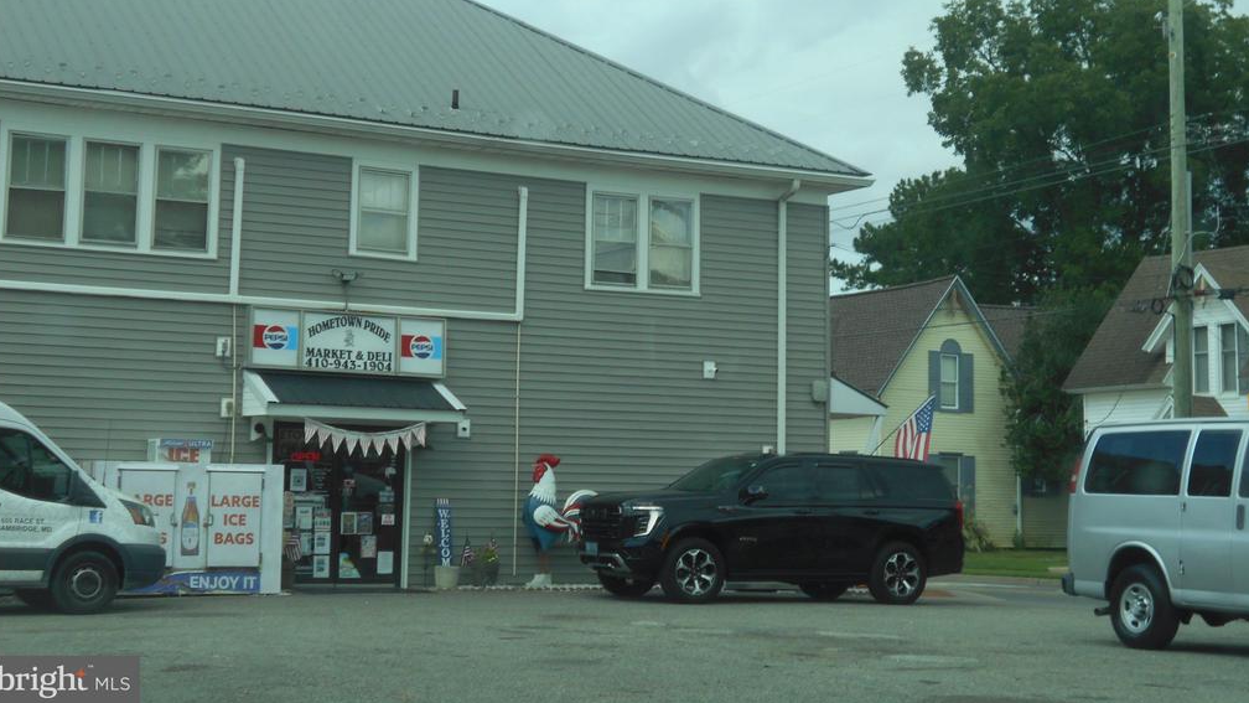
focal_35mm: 62
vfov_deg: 19.4
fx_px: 2053
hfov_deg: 33.8
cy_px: 231
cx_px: 620
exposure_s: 1/200
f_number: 4.9
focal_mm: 10
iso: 80
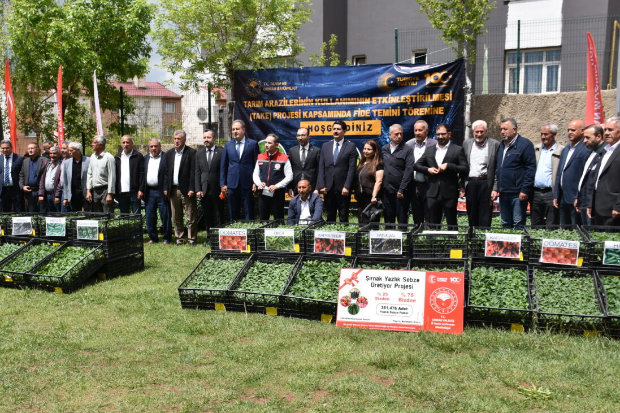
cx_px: 271
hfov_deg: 54.3
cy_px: 226
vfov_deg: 37.8
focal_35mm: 35
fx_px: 603
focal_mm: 20
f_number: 8
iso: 250
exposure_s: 1/500
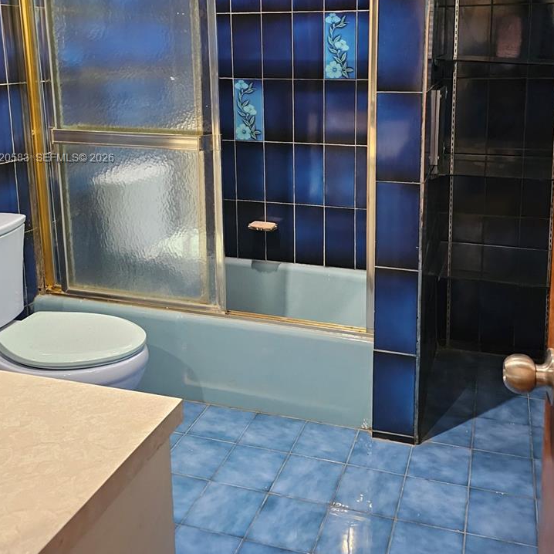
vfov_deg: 47.2
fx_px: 616
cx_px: 319
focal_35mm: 34
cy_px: 159
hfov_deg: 48.3
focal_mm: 6.3
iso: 1000
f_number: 1.7
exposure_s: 1/24
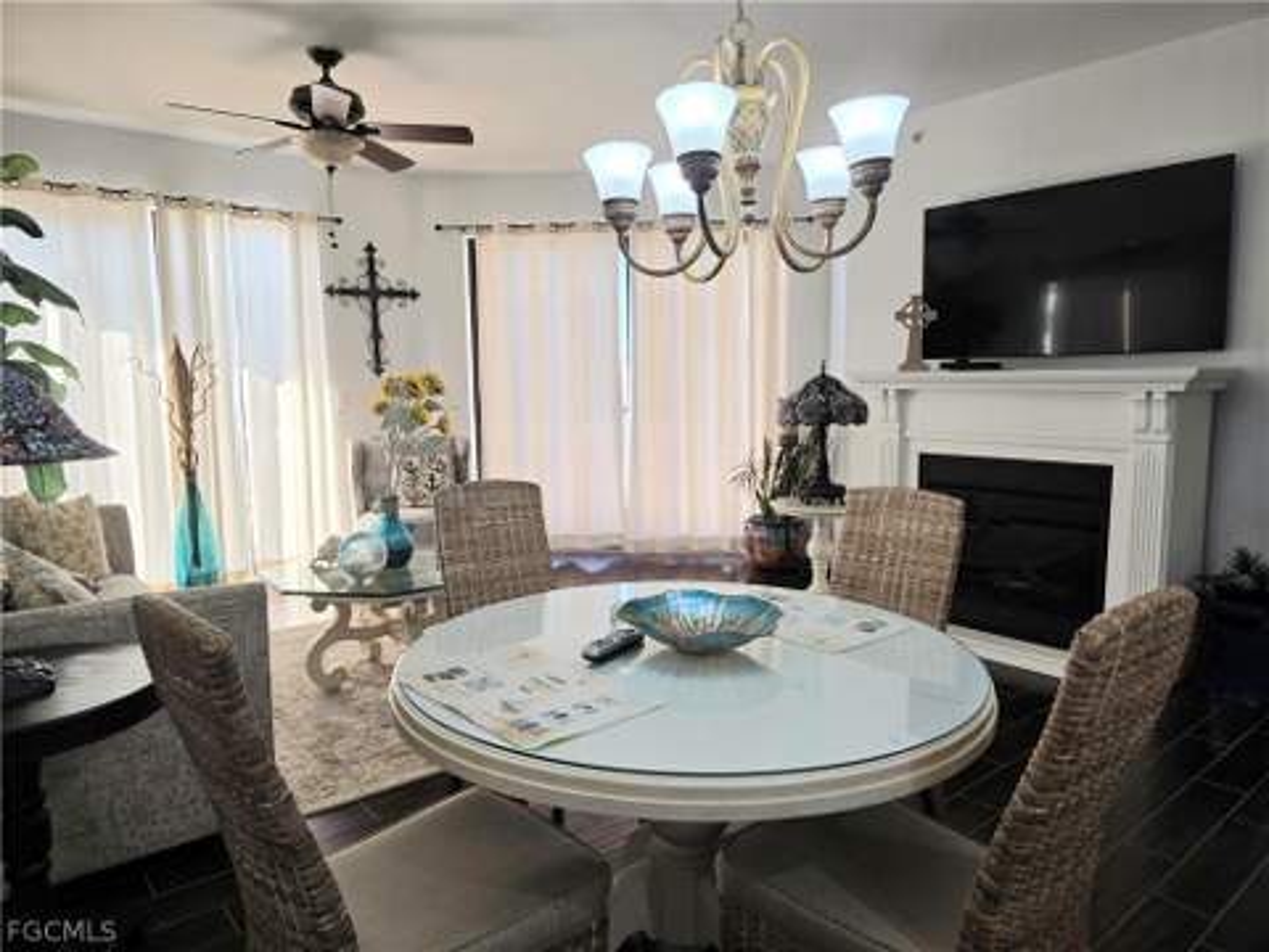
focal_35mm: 23
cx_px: 634
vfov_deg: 58.9
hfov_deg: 73.9
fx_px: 843
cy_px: 476
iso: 64
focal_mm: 6.3
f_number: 1.7
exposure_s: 1/120
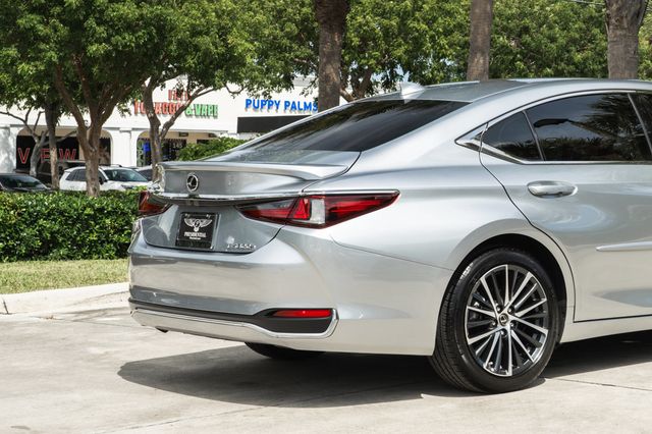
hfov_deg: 23.6
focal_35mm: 84
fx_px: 1521
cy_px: 177
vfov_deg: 16.2
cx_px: 567
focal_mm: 40
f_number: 10
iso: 100
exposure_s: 1/50
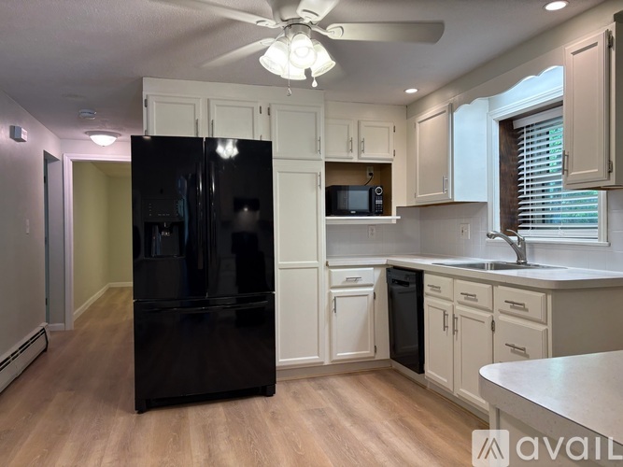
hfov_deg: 67.3
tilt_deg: +0.0
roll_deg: +1.0
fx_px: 468
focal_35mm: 26
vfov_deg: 53.0
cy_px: 234
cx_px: 312
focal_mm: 5.96
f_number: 1.6
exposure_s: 1/60
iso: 80
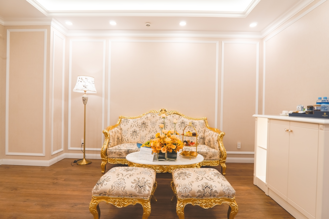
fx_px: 164
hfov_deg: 90.0
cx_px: 164
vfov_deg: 67.4
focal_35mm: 18
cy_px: 110
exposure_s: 1/30
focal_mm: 12
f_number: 4.5
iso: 400
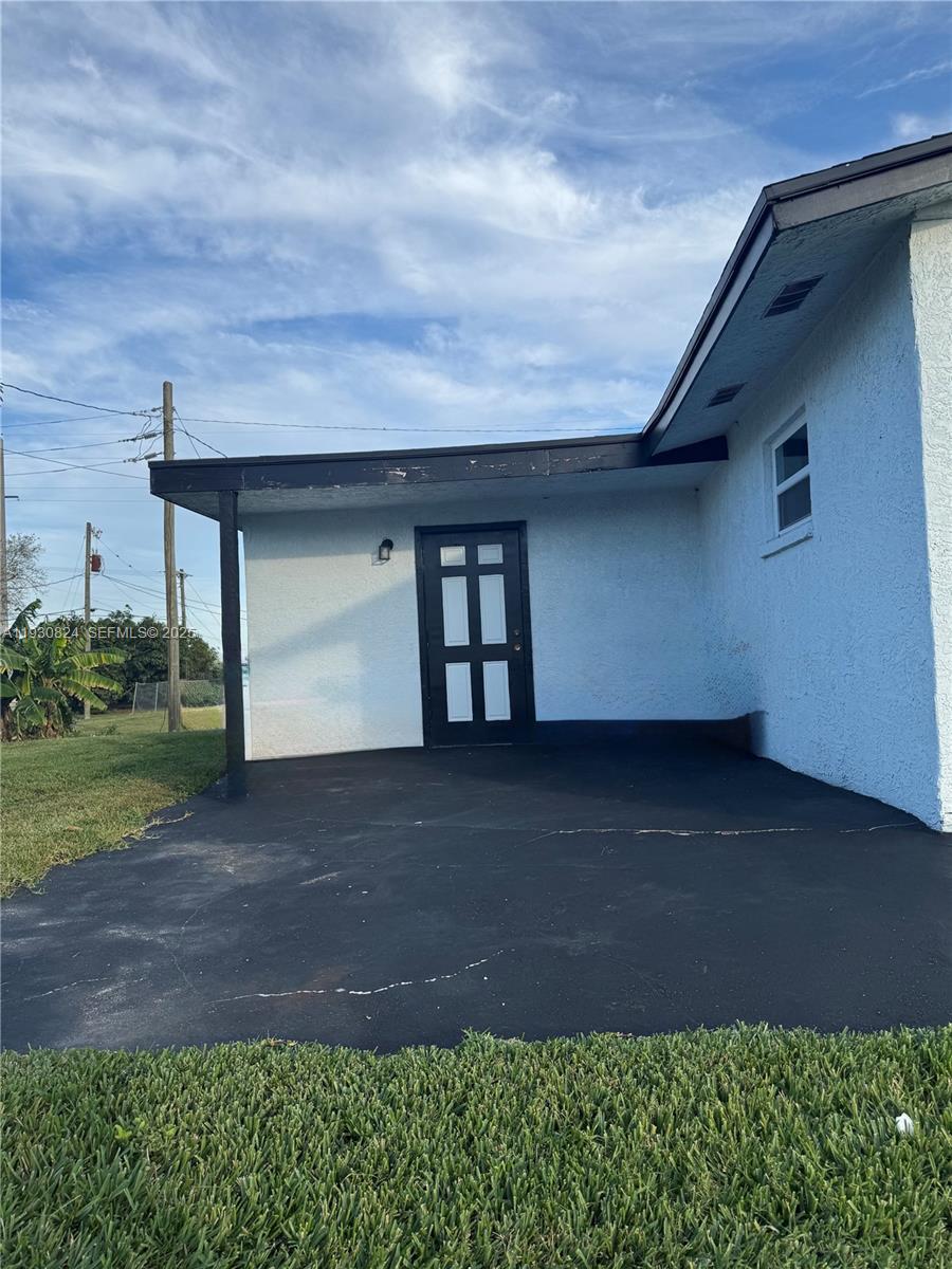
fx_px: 880
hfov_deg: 56.8
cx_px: 476
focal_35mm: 24
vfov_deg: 71.6
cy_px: 634
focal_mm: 6.76
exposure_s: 1/2959
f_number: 1.78
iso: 80
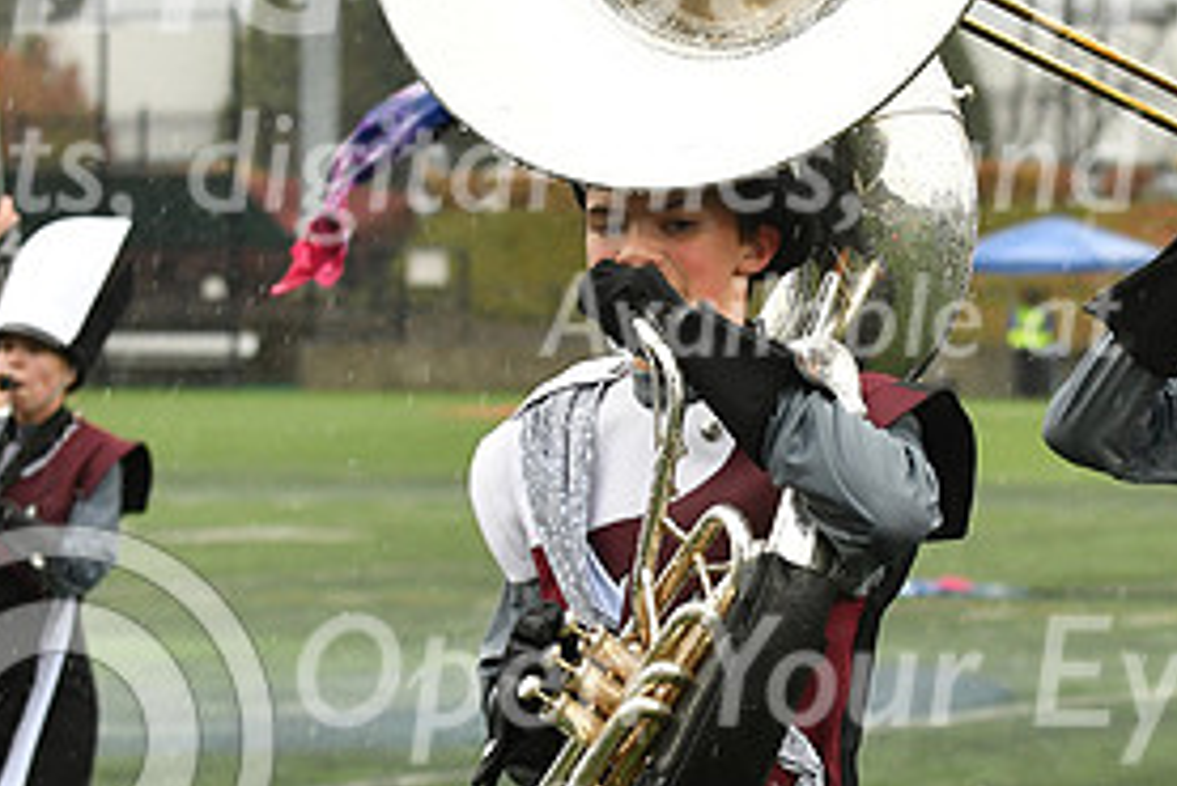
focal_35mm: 220
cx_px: 833
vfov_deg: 6.3
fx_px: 7196
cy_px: 389
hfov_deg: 9.3
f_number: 4
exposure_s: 1/640
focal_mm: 70
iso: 800
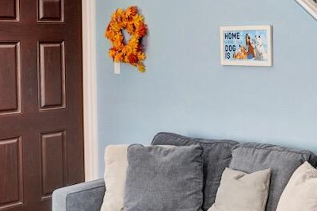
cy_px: 36
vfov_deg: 20.9
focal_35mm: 64
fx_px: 563
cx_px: 370
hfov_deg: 27.9
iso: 800
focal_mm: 20
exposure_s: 1/320
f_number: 2.8
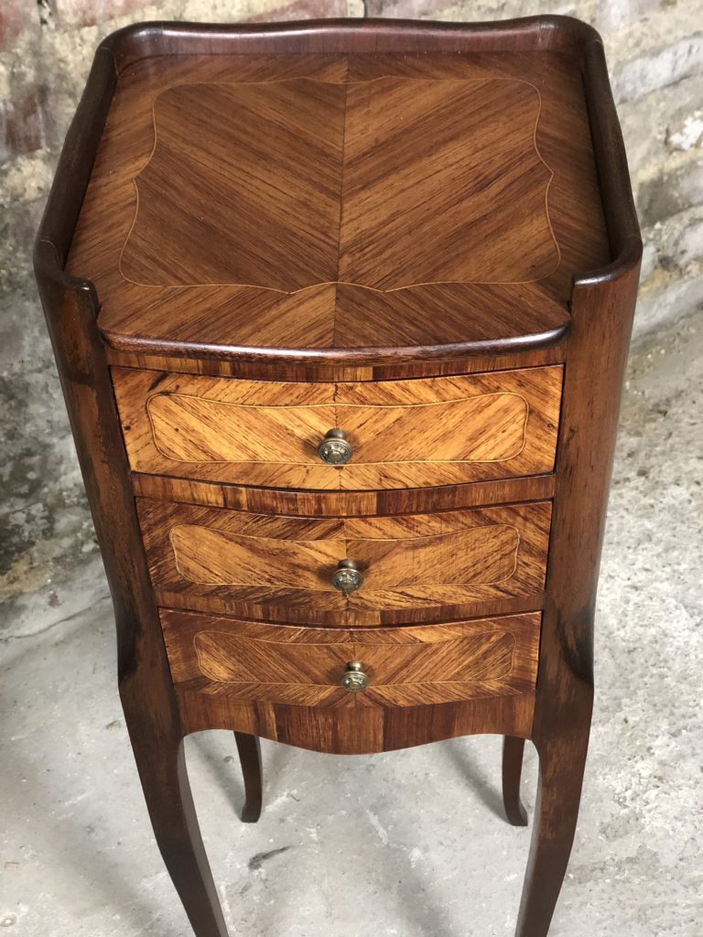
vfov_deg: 36.8
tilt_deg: -44.3
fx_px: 1408
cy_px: 468
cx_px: 352
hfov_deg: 28.0
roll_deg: +2.3
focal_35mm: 52
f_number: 2.4
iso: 160
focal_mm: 6
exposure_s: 1/14
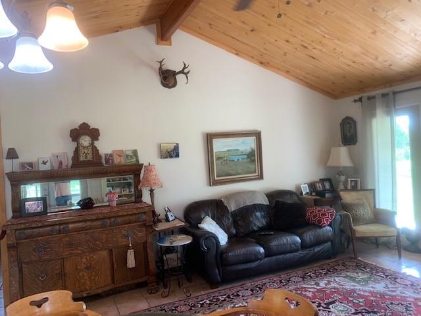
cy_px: 158
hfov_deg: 67.3
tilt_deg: +0.3
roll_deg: +2.8
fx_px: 316
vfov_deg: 53.1
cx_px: 210
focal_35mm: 26
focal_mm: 4.25
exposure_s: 1/60
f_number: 1.8
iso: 80
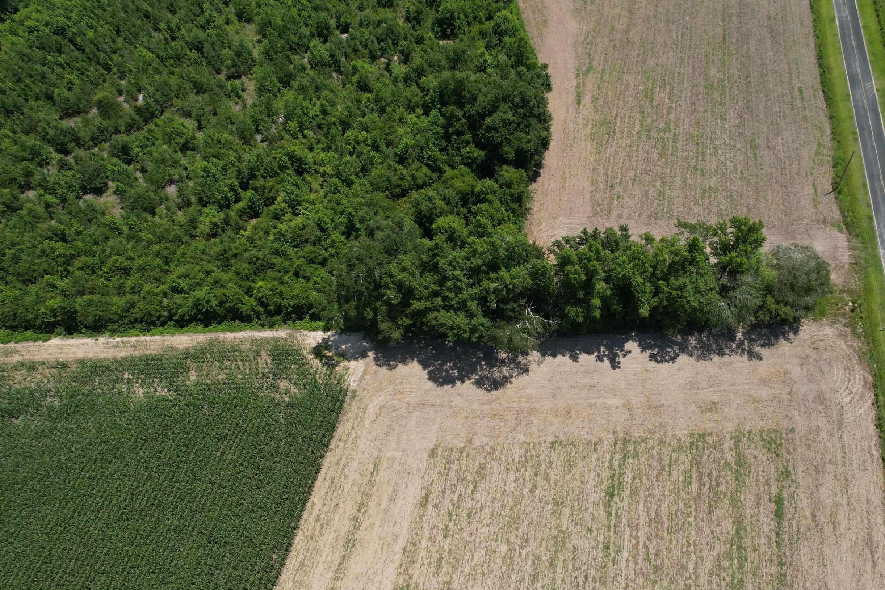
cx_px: 528
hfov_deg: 66.8
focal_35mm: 27
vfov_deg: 47.9
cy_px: 313
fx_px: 664
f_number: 2.8
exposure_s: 1/2000
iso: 110
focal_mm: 8.38
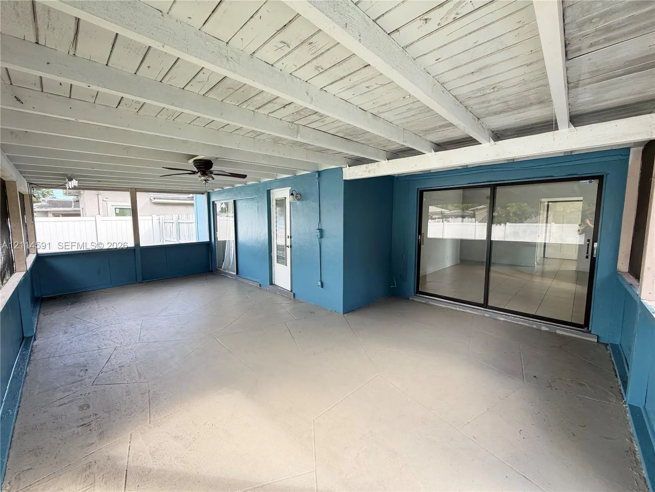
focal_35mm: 14
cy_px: 246
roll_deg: +0.2
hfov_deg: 102.1
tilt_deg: -5.8
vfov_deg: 85.7
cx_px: 328
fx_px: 265
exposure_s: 1/121
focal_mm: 2.22
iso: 125
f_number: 2.2
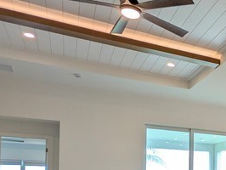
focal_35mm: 46
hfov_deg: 32.2
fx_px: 301
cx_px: 287
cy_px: 180
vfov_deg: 29.0
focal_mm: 2.02
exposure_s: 1/120
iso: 52
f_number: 1.7
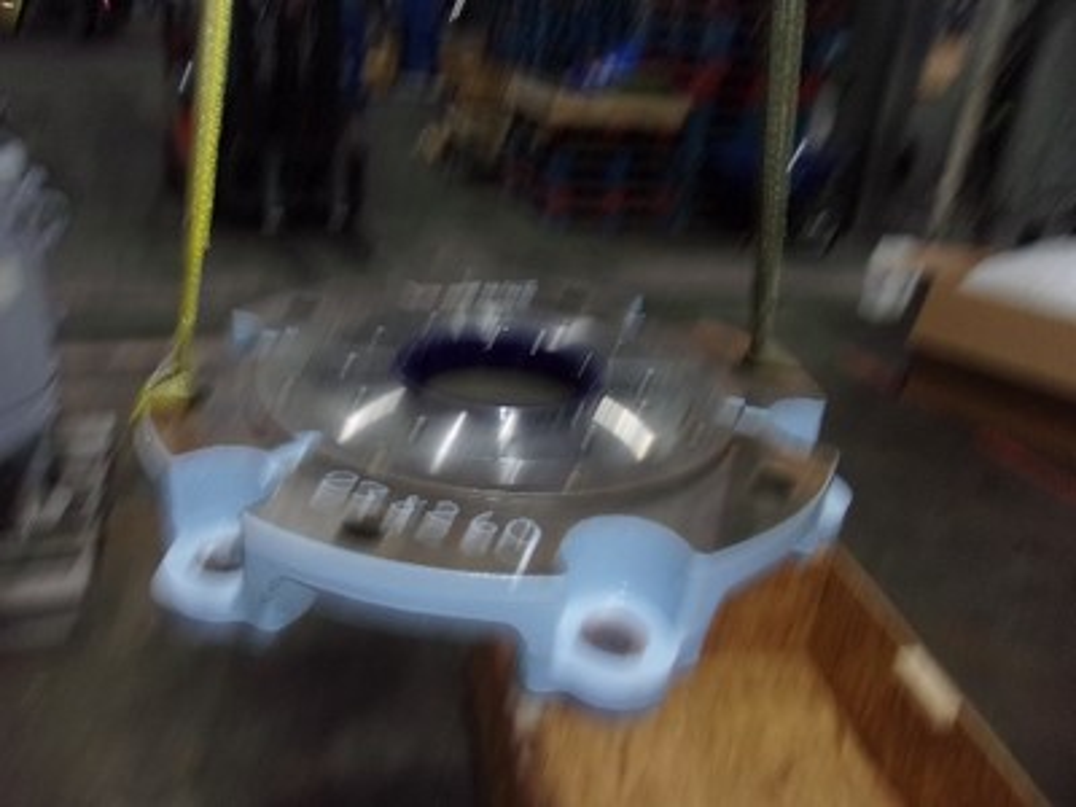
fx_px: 839
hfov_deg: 65.3
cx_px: 538
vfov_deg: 51.4
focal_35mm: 27
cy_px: 404
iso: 200
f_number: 3
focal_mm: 4.9
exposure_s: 1/34
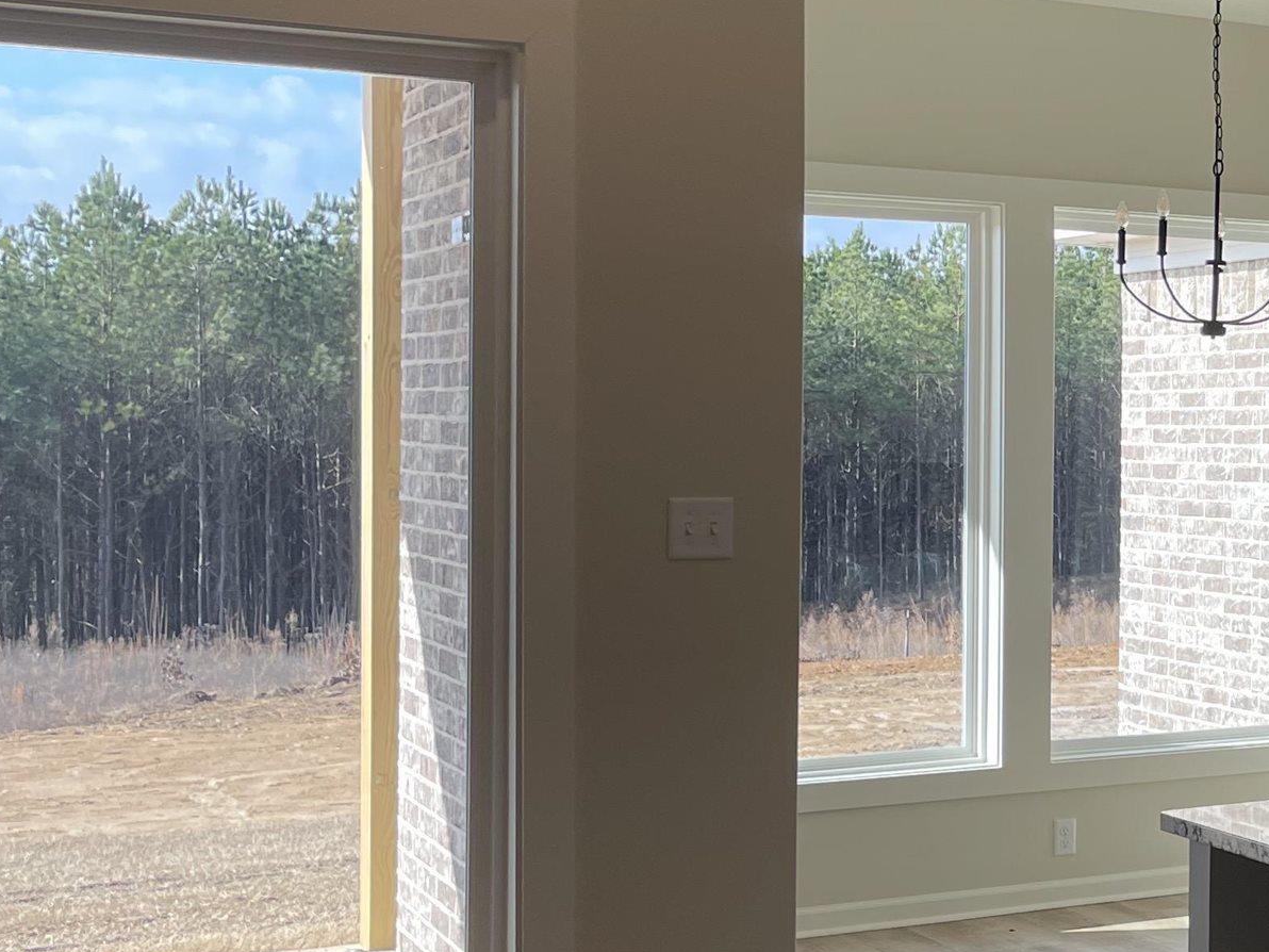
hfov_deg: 25.6
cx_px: 1563
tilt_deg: -0.7
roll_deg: +1.8
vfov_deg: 21.9
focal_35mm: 67
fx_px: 2456
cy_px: 470
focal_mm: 4.2
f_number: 1.6
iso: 32
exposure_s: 1/337
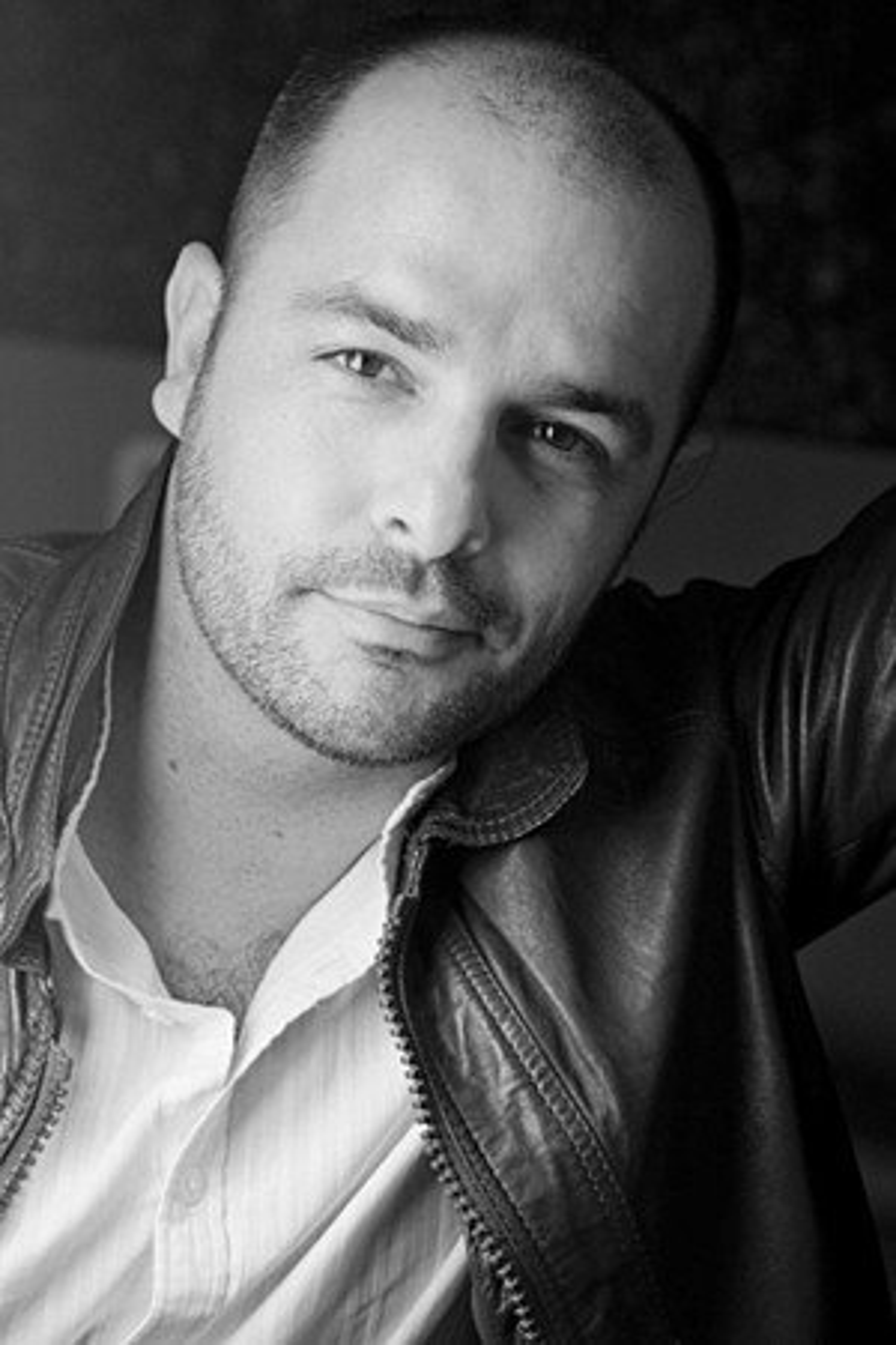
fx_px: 3080
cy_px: 672
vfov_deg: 24.6
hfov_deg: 16.6
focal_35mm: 82
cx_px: 448
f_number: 4.8
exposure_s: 1/180
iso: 200
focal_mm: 55
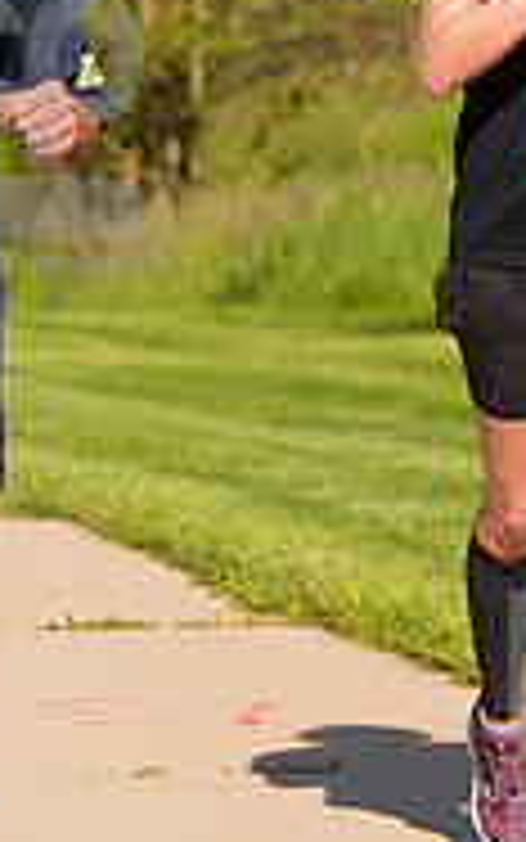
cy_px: 119
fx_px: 9763
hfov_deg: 3.1
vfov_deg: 4.9
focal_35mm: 426
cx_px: 9
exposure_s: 1/2000
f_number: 5.6
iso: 400
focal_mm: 135
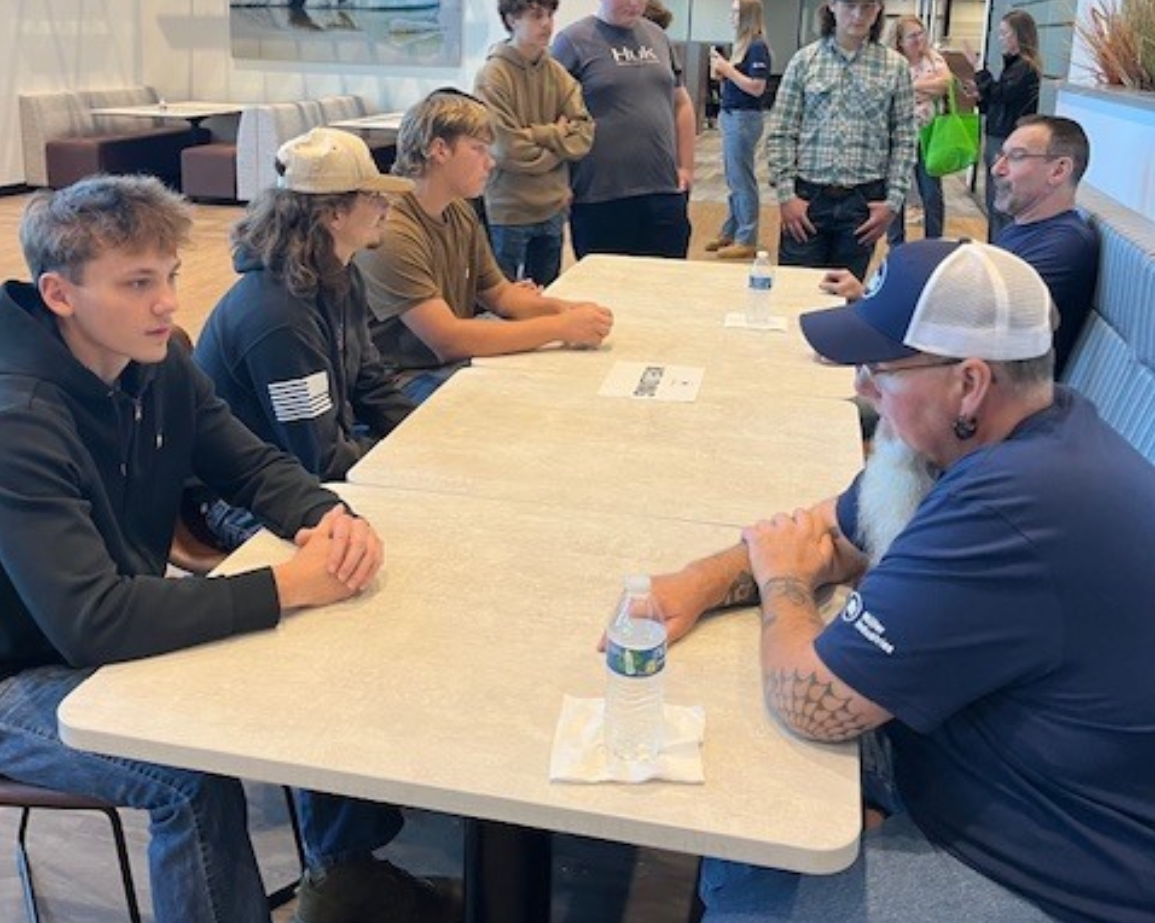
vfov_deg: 42.5
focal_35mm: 34
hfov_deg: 52.9
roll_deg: -0.5
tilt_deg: -11.5
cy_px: 280
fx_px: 1162
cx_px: 578
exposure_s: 1/60
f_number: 1.6
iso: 100
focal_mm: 5.1
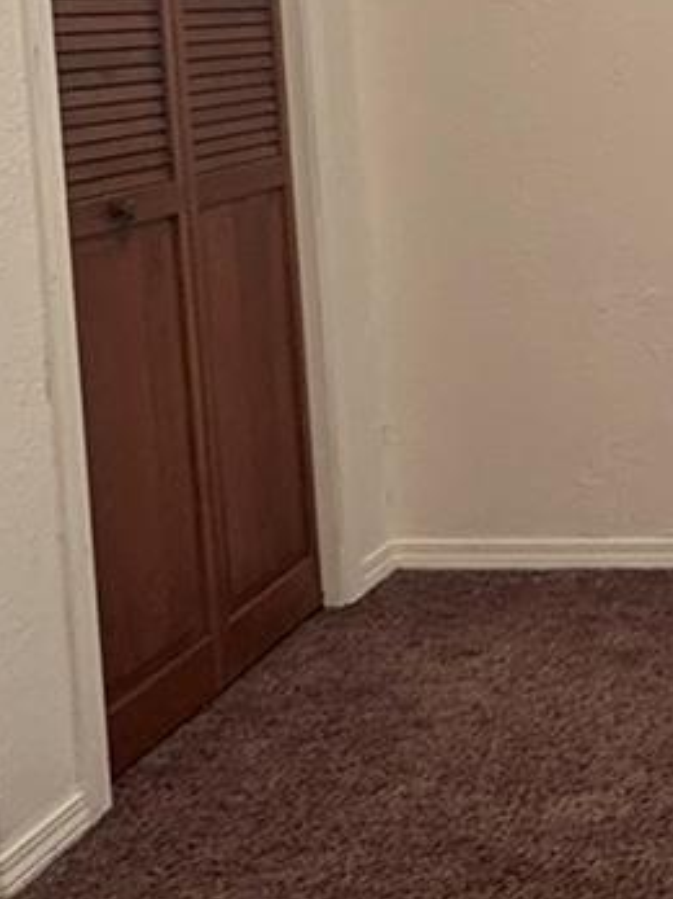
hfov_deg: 21.0
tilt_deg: -3.8
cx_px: 924
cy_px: 135
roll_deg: +1.9
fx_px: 1608
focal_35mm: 62
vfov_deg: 30.2
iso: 200
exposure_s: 1/60
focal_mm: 2.22
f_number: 2.2
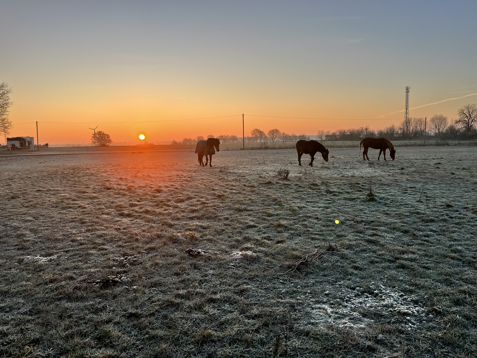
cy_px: 179
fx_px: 358
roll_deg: +1.6
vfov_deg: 53.1
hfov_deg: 67.3
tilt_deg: -6.1
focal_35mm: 26
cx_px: 238
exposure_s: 1/845
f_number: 1.6
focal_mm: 5.1
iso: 50
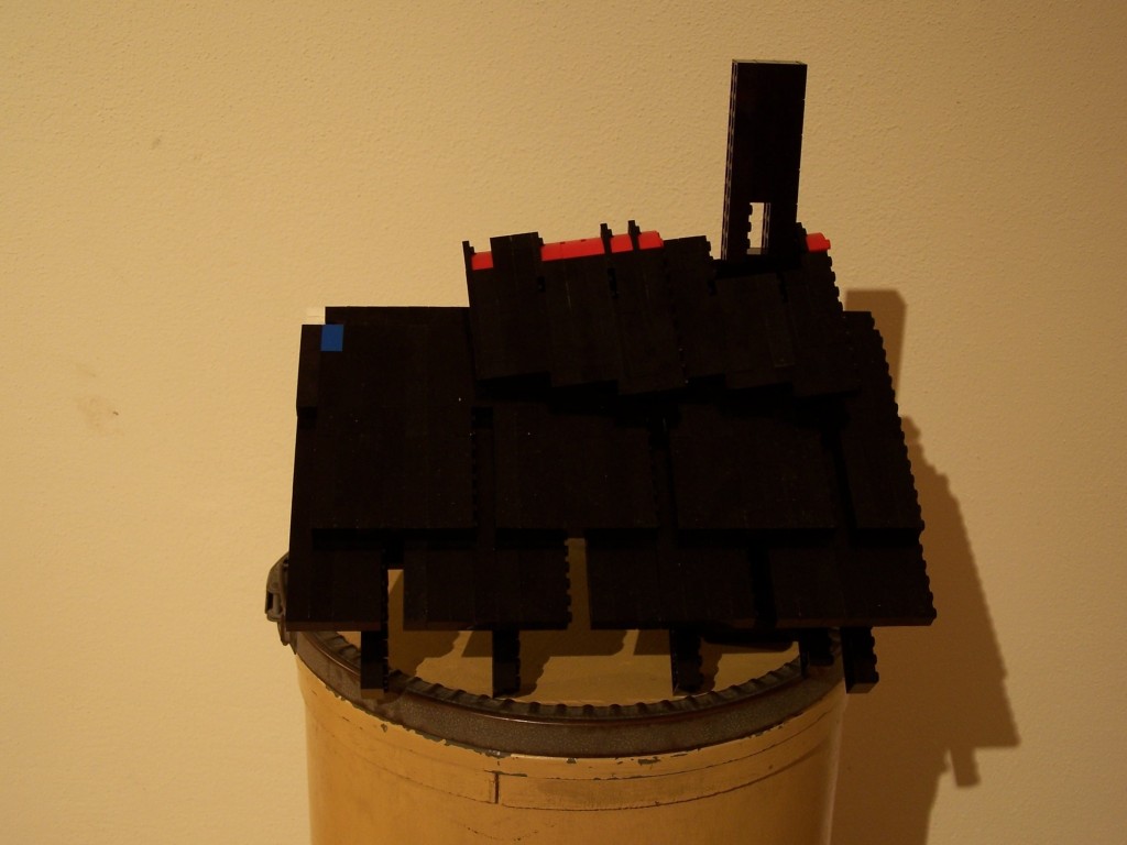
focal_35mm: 48
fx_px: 1563
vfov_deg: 30.3
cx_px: 564
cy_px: 422
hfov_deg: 39.7
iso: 80
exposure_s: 1/2
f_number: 3
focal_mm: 8
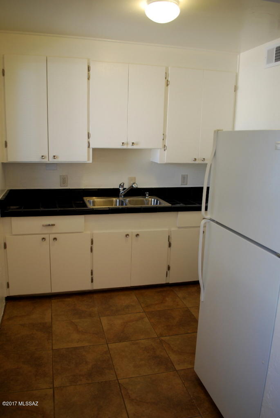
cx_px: 140
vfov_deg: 67.3
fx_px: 314
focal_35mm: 27
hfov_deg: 48.0
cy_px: 209
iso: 200
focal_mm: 18
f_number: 3.5
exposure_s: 1/40
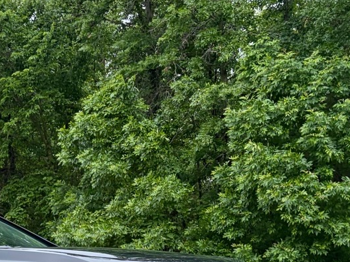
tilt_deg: -0.4
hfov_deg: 22.6
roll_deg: +2.7
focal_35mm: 79
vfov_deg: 17.7
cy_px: 318
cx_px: -77
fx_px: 799
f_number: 1.6
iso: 64
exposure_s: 1/861
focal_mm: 5.96
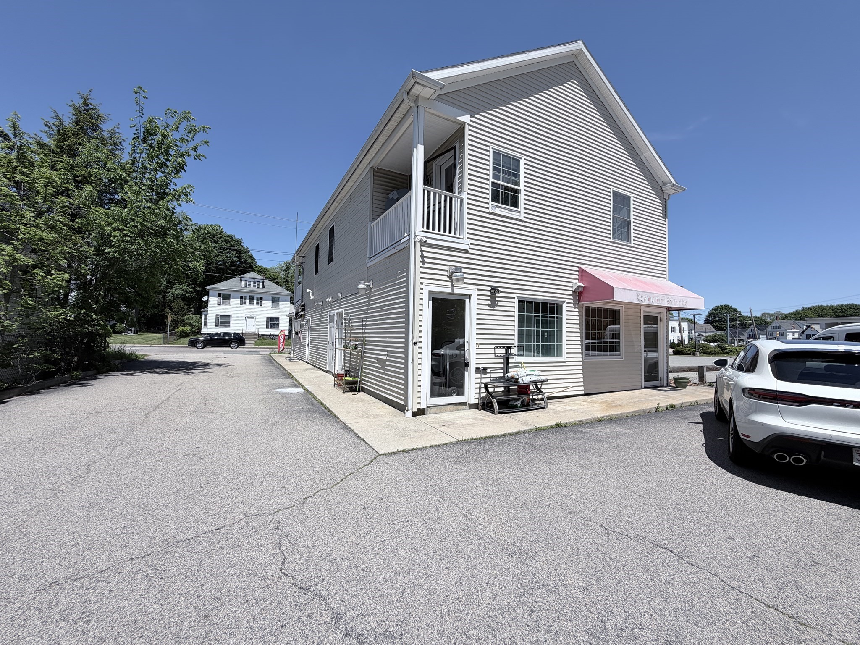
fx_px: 348
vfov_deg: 85.7
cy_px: 322
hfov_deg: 102.1
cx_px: 430
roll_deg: -1.2
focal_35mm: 14
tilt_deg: +2.7
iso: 20
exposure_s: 1/1339
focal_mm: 2.22
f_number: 2.2
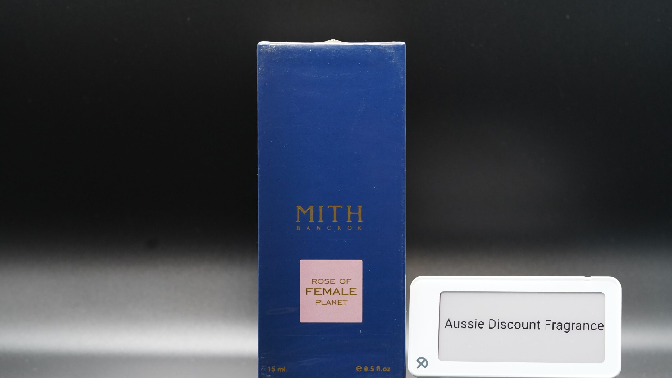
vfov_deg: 12.7
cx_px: 334
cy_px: 223
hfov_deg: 22.5
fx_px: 1693
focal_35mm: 95
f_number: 5
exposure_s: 1/100
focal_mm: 90
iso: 3200
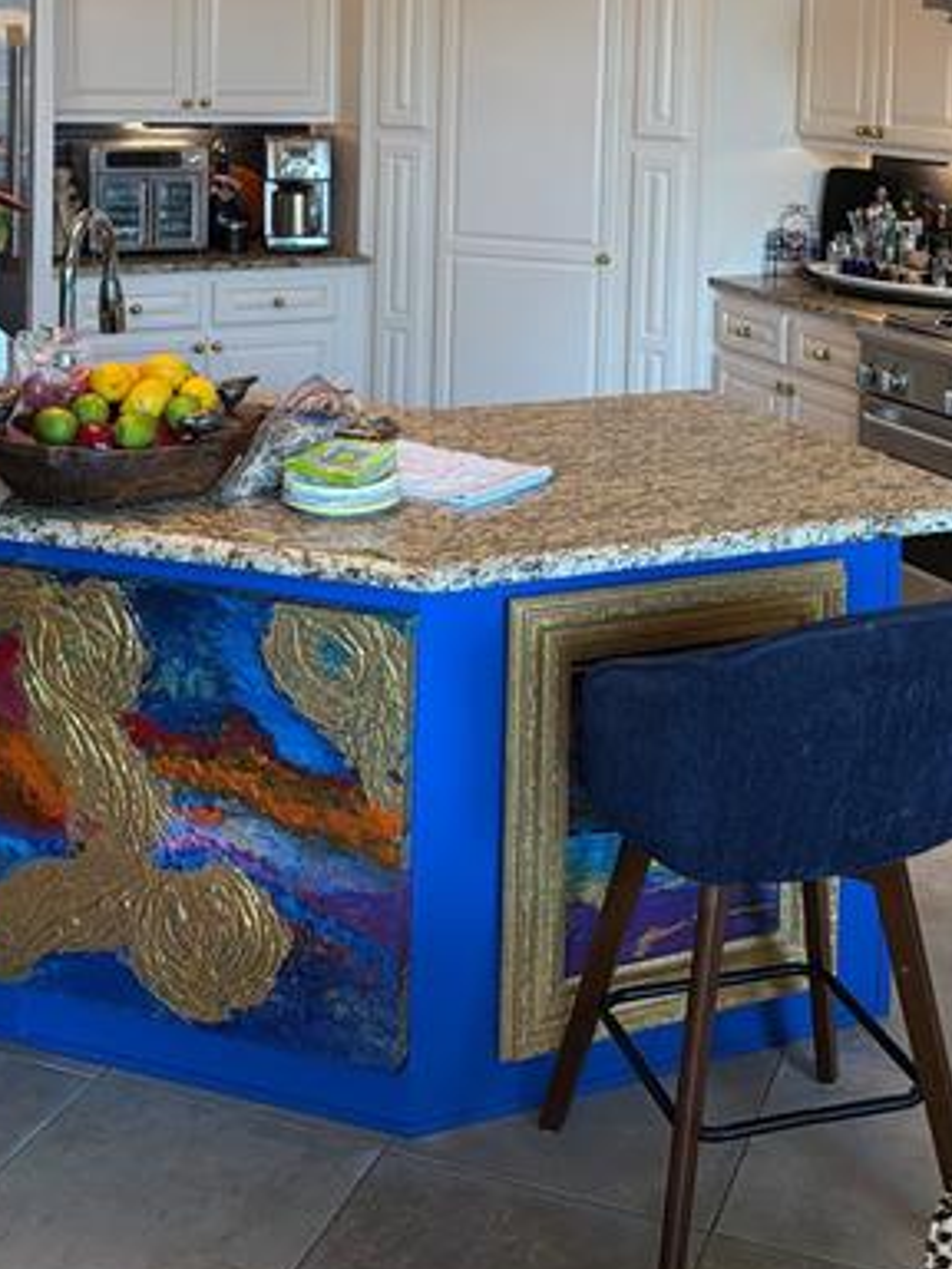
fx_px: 1760
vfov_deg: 37.3
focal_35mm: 48
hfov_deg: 30.2
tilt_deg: -1.4
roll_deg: -1.6
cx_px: 539
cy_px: 152
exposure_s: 1/120
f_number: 1.78
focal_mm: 6.76
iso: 250
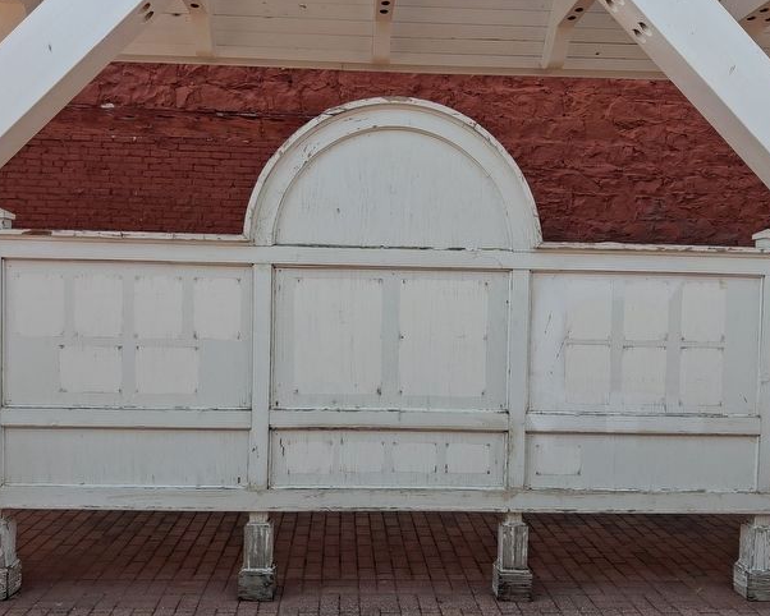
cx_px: 380
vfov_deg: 42.2
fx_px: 798
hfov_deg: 51.5
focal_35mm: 35
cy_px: 316
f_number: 1.8
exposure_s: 1/100
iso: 25
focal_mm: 4
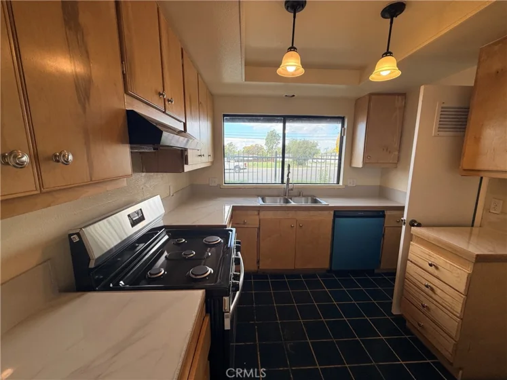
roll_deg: +0.0
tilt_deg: -10.1
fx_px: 205
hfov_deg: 102.1
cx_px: 254
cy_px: 190
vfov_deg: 85.7
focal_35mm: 14
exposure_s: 1/143
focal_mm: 2.22
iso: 50
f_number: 2.2
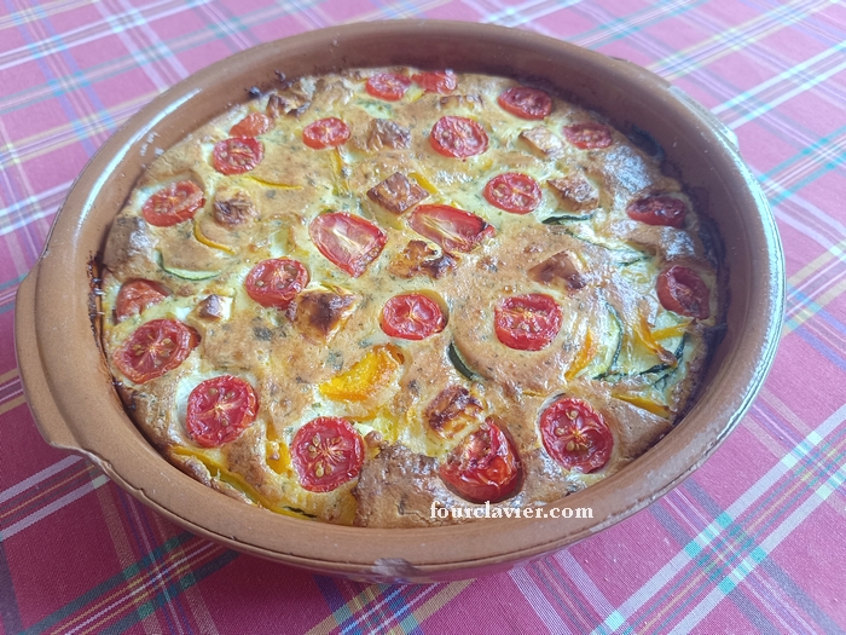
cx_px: 423
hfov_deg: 71.6
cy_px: 318
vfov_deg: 56.8
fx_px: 587
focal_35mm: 24
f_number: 1.88
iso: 288
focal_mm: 5.59
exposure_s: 1/101
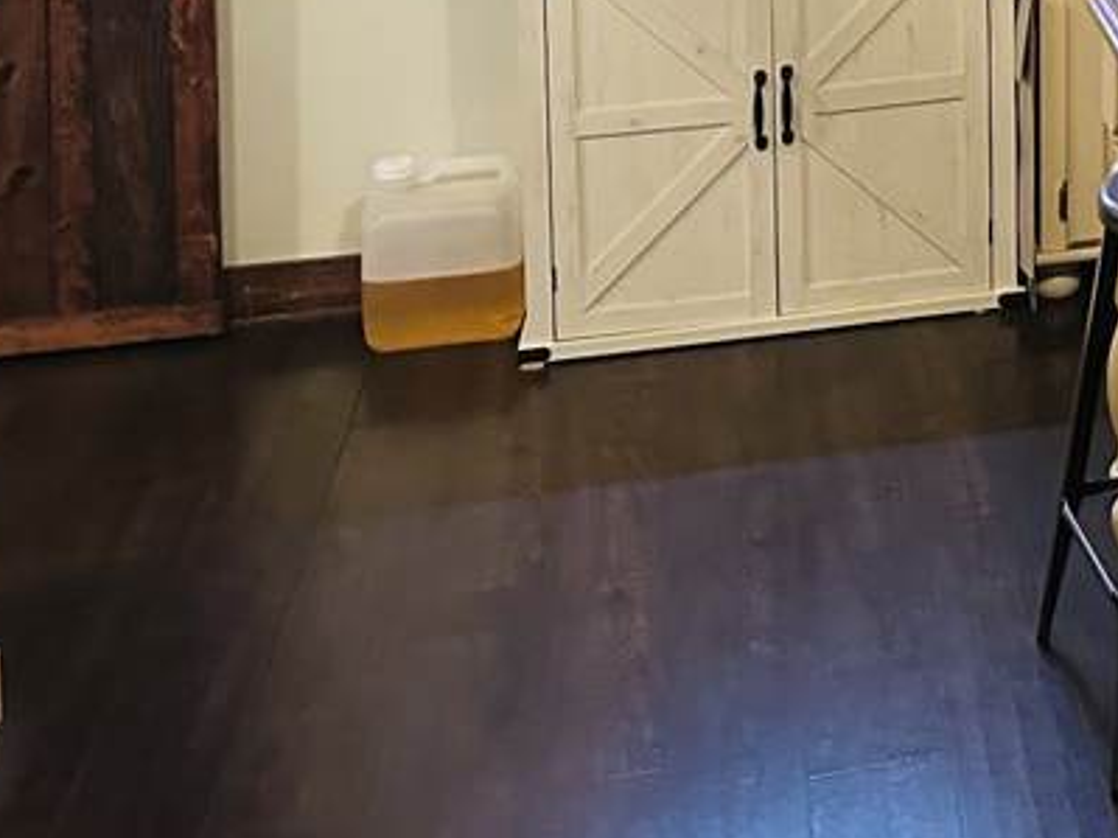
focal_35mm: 77
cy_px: -440
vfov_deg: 17.2
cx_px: 1572
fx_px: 2486
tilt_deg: -4.1
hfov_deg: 22.0
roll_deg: +0.6
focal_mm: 6.86
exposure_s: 1/40
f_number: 1.78
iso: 640
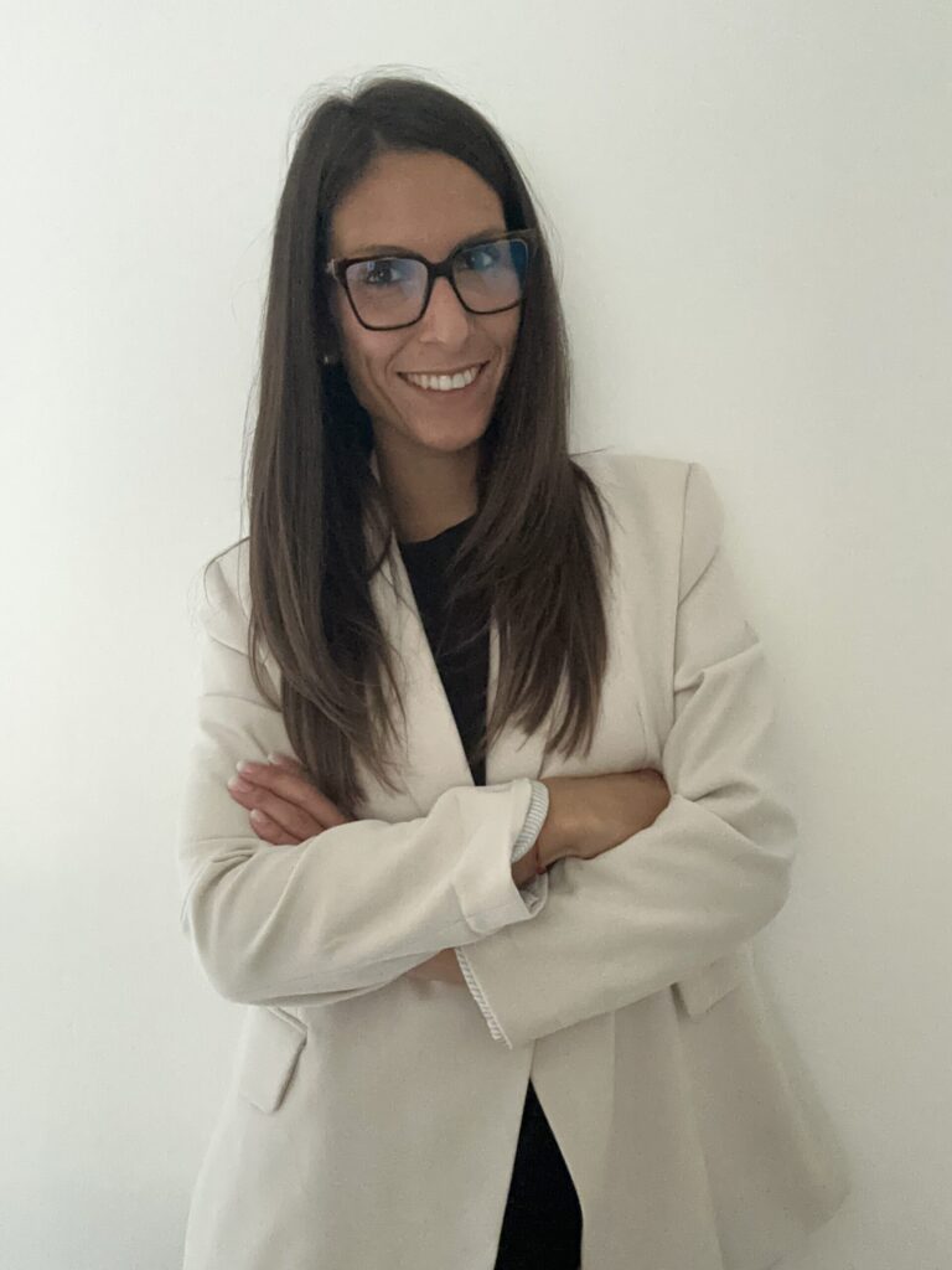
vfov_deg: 60.0
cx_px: 476
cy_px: 635
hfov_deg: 46.8
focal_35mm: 30
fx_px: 1100
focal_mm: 2.69
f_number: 1.9
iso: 640
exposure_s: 1/26
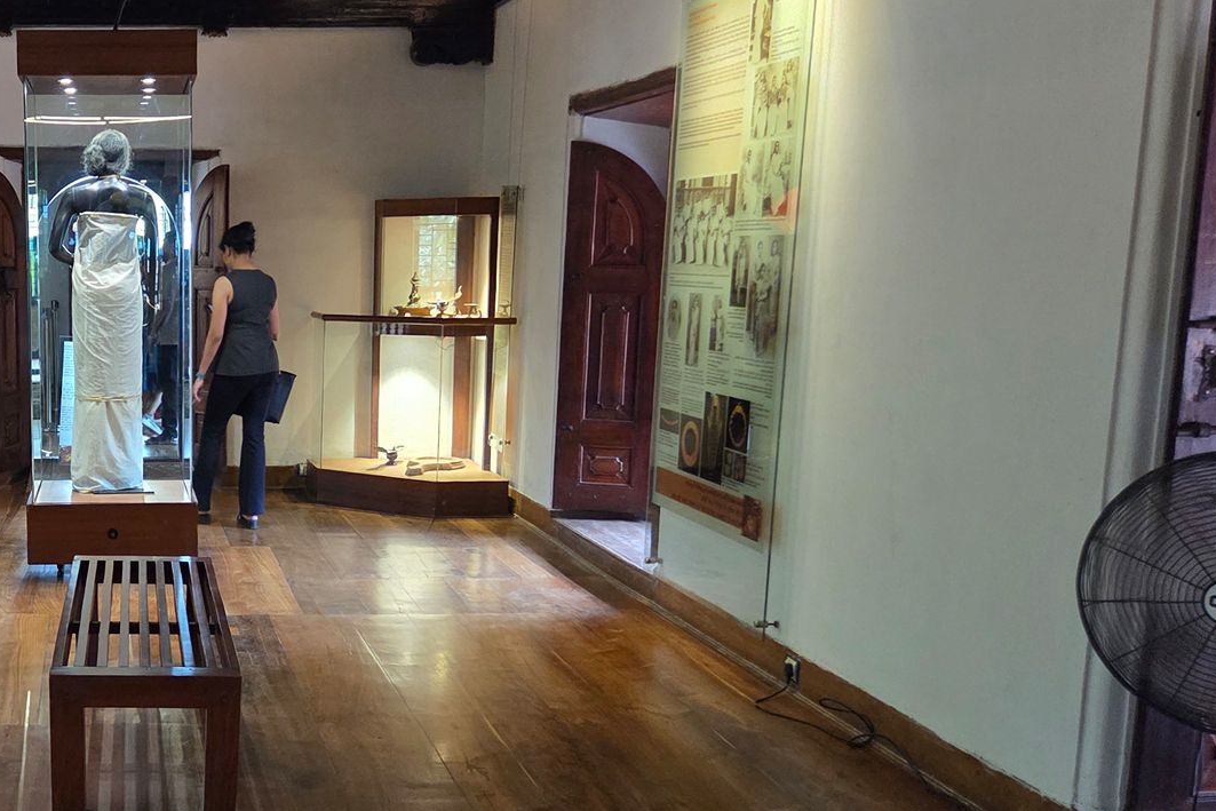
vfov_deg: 29.8
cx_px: 142
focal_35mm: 45
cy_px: 509
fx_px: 1520
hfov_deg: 40.6
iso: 1250
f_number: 1.8
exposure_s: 1/120
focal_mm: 5.4
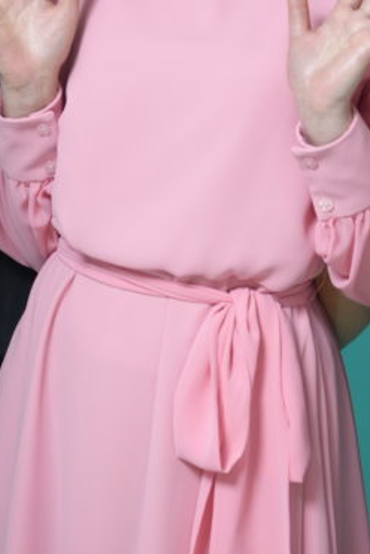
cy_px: 179
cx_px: 228
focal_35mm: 168
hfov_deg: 8.2
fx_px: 2590
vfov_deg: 12.2
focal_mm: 61
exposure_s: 1/125
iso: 400
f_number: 5.6
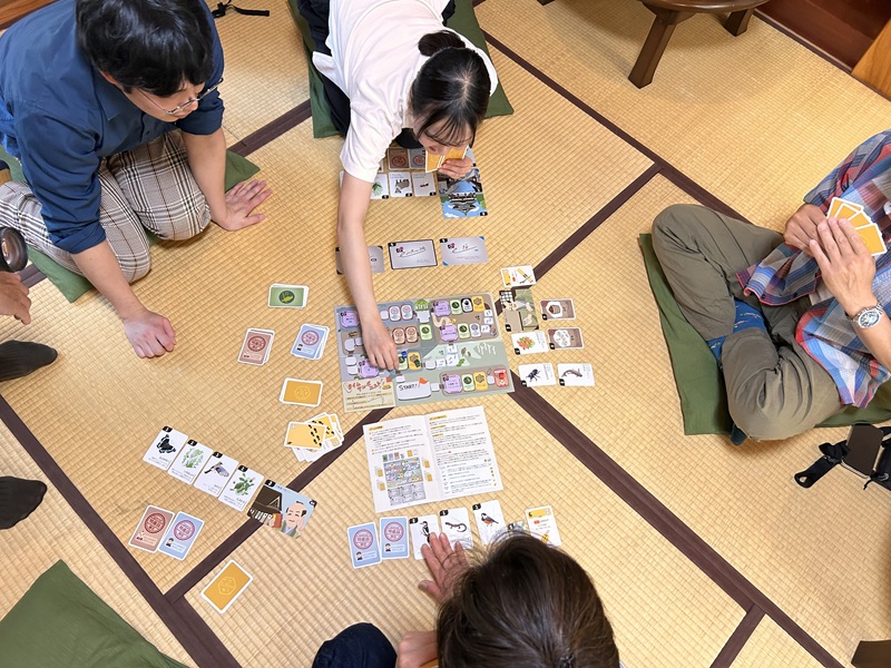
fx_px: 669
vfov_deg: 53.1
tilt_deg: -61.1
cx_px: 446
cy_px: 334
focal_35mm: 26
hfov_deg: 67.3
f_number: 1.5
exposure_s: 1/120
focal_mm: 5.7
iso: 125
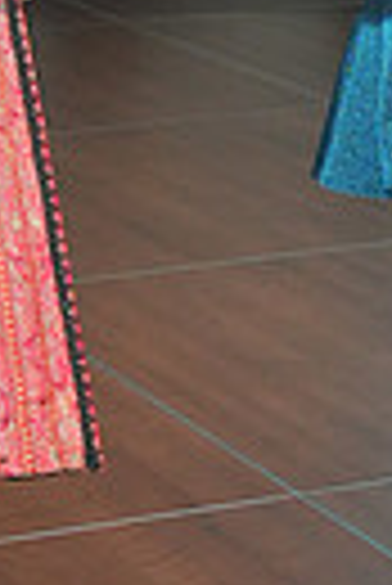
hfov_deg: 6.8
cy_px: -135
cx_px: 304
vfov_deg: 10.1
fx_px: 3274
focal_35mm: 201
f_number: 4.5
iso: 3200
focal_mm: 45
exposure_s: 1/200
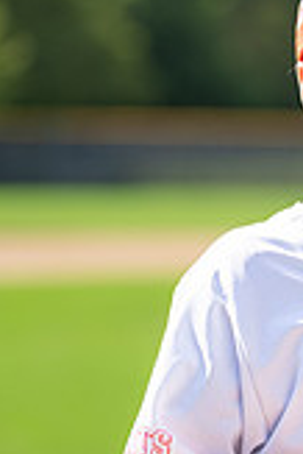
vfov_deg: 10.6
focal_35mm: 193
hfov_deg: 7.1
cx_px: 400
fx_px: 2431
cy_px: 298
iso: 100
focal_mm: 50
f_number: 1.2
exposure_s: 1/6400
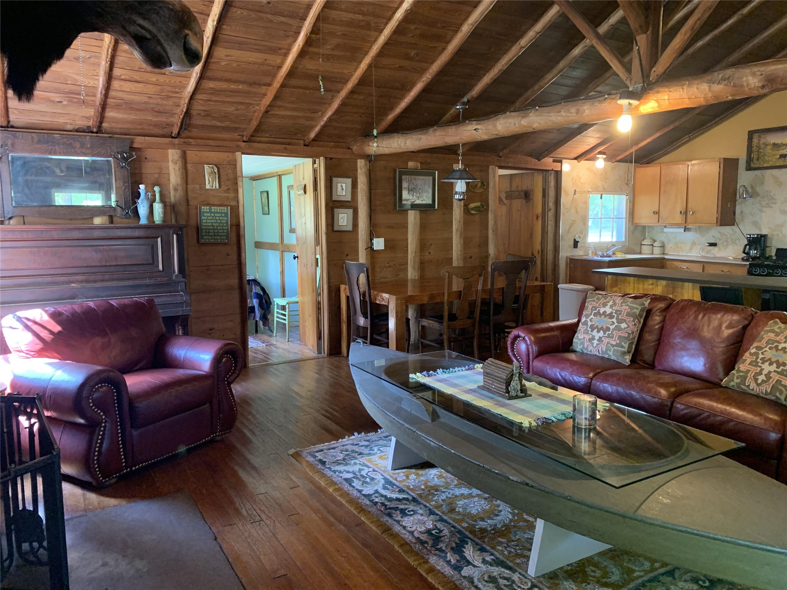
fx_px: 591
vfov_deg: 53.1
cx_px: 394
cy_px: 295
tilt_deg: -6.6
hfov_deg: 67.3
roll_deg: +0.0
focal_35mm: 26
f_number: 1.8
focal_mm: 4.25
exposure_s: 1/30
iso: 500
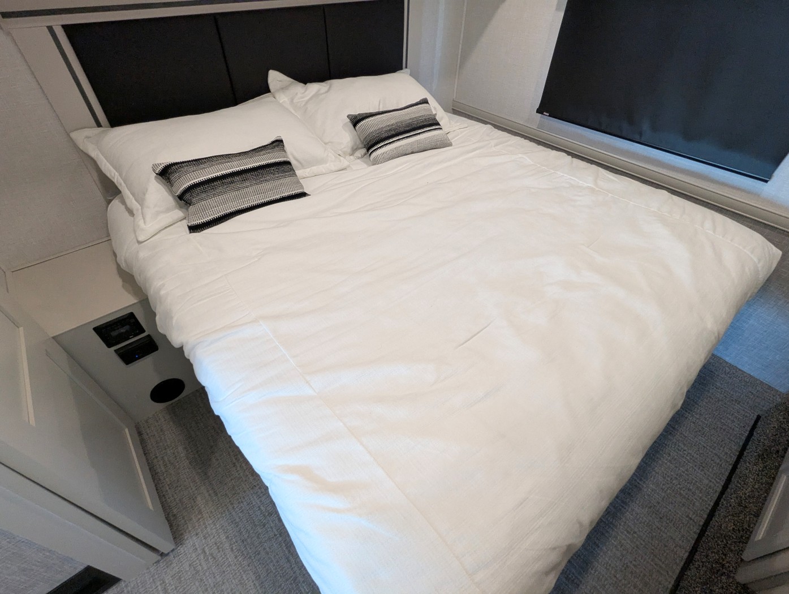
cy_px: 297
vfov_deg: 78.2
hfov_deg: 94.4
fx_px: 365
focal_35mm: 16
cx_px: 394
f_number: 2.2
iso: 244
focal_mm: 2.35
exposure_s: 1/40.6
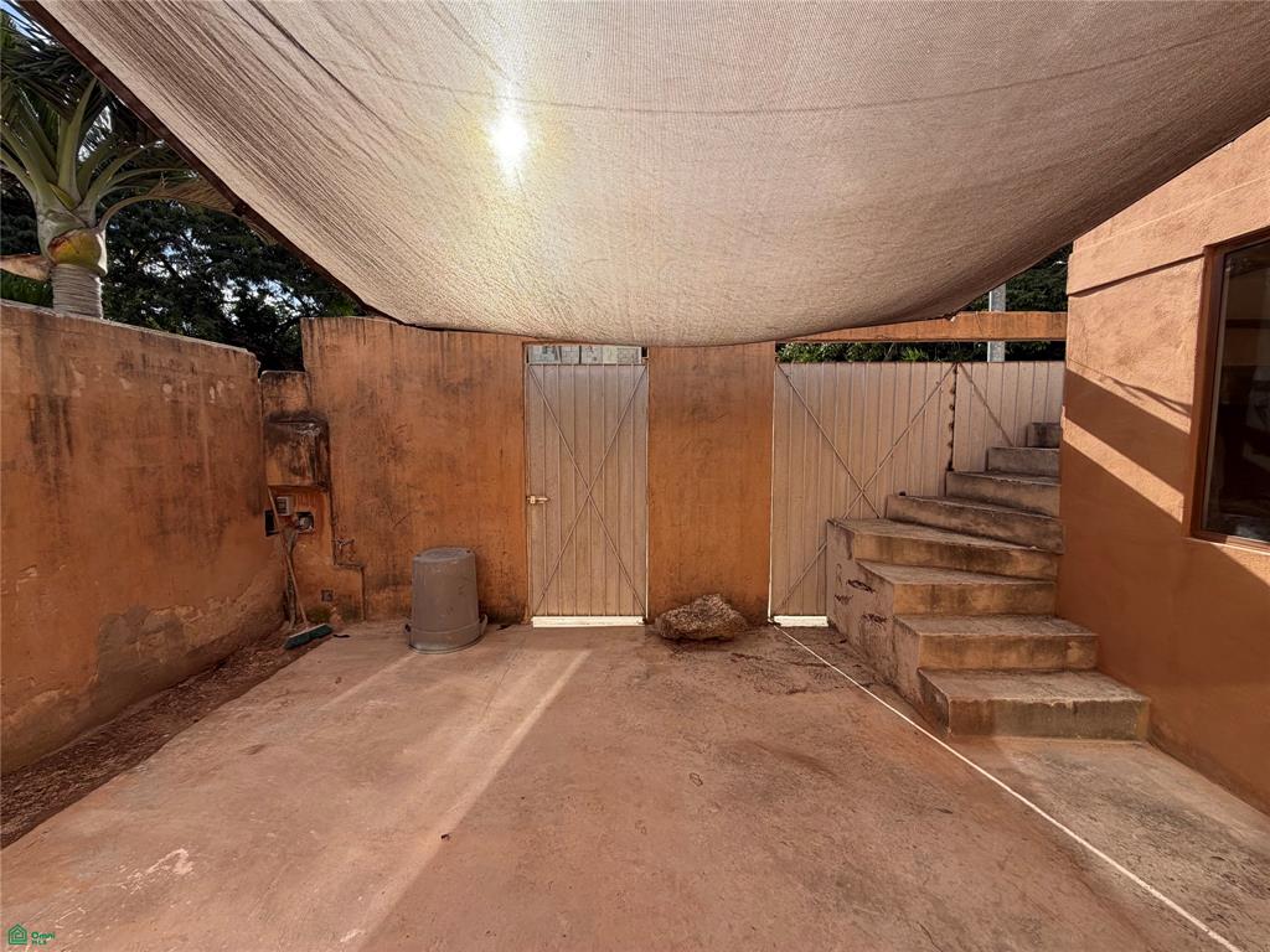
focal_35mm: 14
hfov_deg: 102.1
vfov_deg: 85.7
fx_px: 514
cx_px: 635
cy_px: 476
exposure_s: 1/770
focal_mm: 2.22
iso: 32
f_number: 2.2
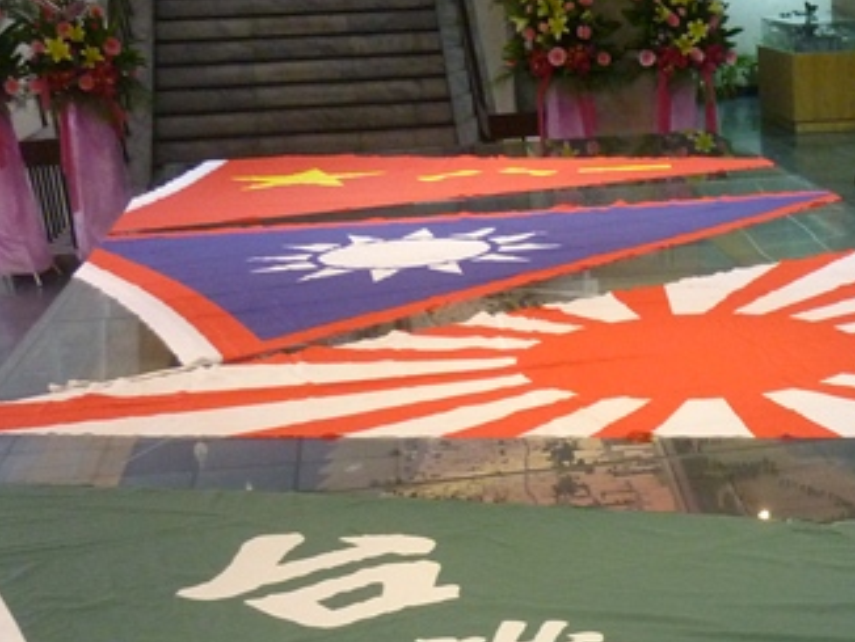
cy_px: 592
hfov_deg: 27.7
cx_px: 848
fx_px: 1631
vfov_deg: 21.7
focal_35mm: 66
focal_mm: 5.5
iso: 400
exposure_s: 1/20
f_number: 2.8
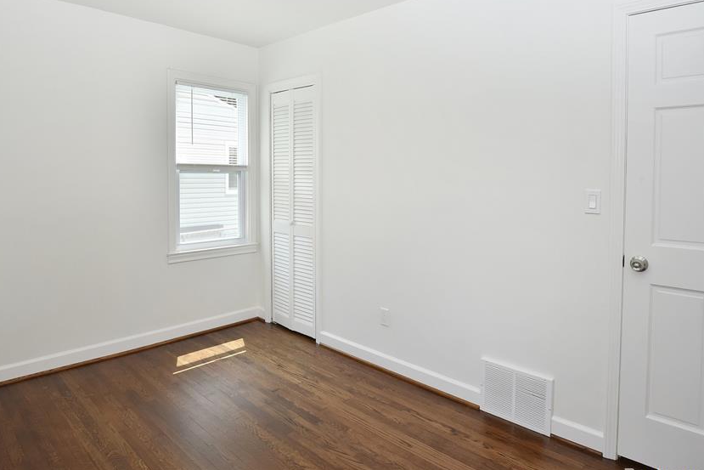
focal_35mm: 21
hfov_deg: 80.1
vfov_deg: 59.2
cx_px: 275
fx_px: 411
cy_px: 198
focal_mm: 17
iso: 400
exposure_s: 1/60
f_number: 11
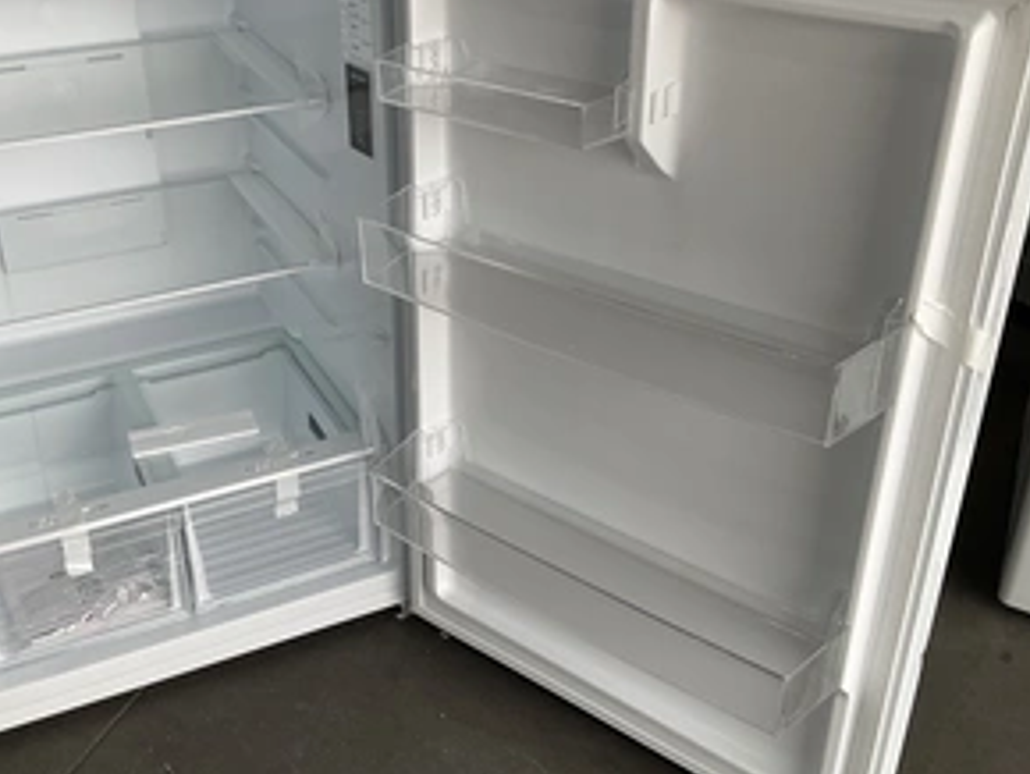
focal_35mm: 40
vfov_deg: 35.9
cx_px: 423
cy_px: 330
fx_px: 1191
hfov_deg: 46.6
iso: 25
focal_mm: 3
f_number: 1.8
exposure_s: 1/370
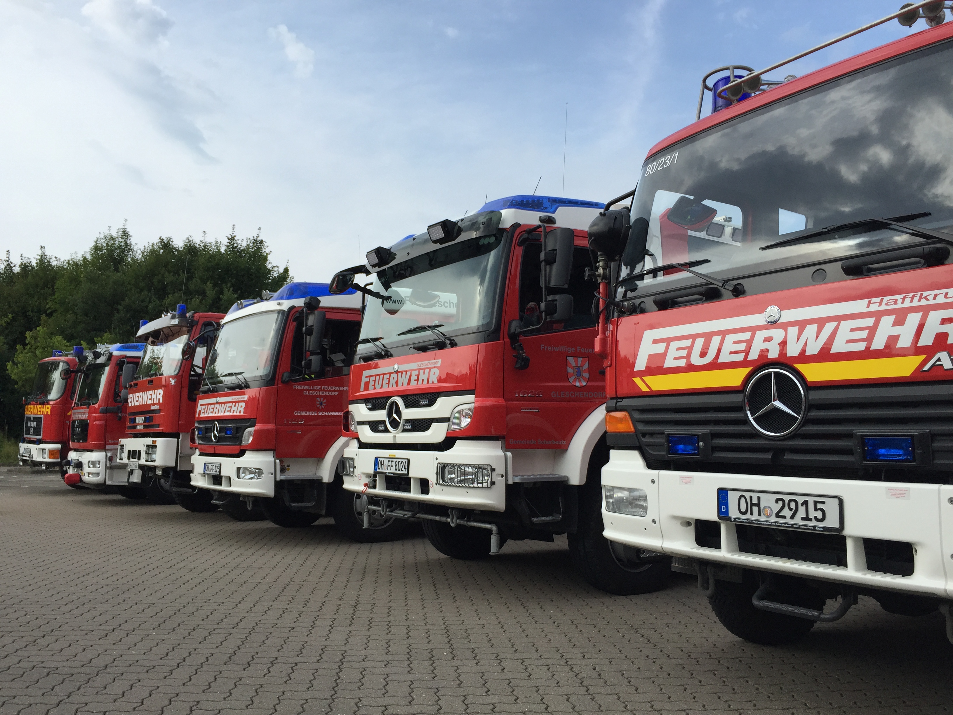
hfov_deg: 61.7
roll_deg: -1.9
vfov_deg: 48.2
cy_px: 358
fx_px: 798
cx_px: 476
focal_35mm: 29
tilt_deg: +6.8
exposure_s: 1/1522
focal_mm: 4.15
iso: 32
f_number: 2.2
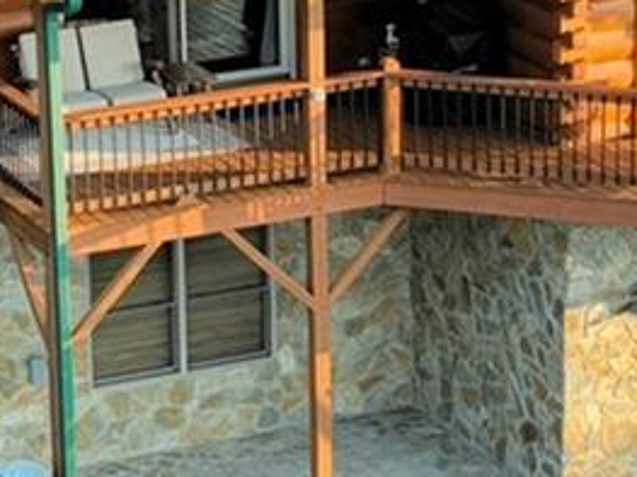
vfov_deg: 7.9
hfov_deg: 10.5
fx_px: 3440
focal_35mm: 187
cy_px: 320
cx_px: 603
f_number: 2.8
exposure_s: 1/400
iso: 410
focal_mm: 12.29
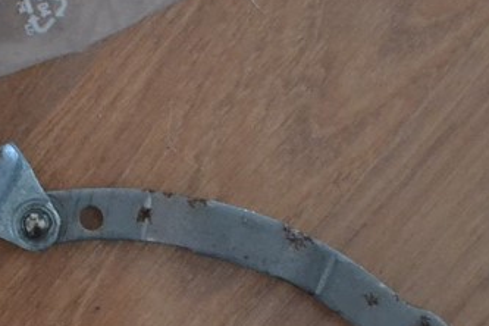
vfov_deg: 9.3
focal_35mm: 146
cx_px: -160
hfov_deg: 13.5
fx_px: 1983
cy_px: -40
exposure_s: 1/60
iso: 2800
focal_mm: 24
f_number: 4
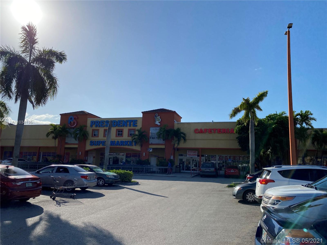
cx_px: 164
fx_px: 246
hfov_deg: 67.3
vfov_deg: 53.1
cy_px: 122
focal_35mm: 26
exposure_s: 1/5747
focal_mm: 4.25
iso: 32
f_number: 1.8
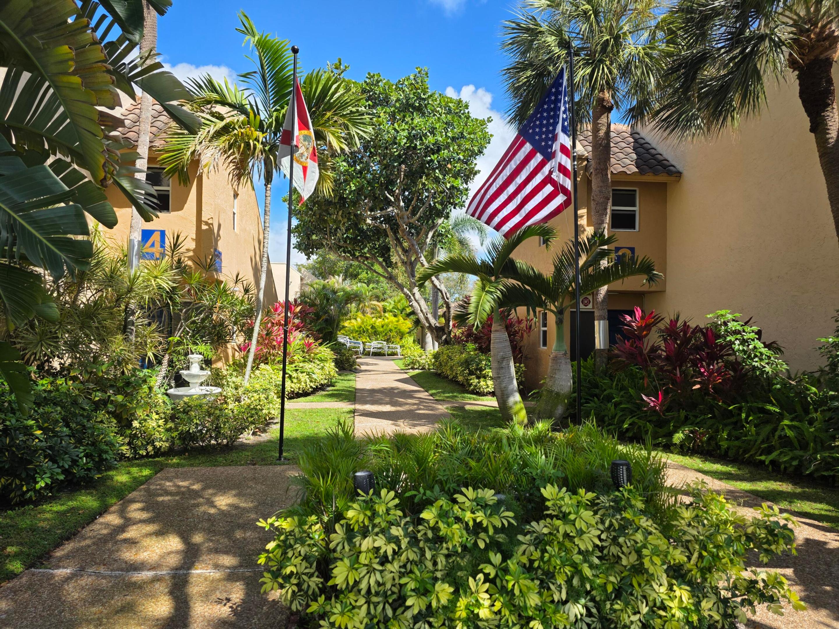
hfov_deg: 73.9
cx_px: 420
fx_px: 557
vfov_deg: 58.9
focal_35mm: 23
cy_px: 314
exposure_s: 1/3117
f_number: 1.7
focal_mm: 6.3
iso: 80
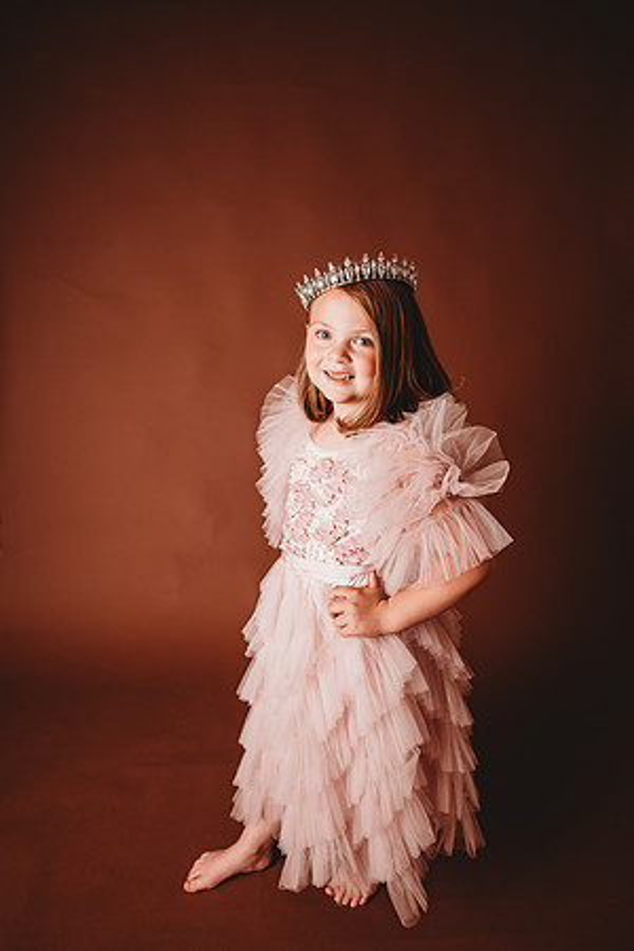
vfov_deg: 73.7
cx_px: 317
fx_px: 634
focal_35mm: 24
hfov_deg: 53.1
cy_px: 476
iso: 100
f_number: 2.2
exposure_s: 1/160
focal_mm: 24
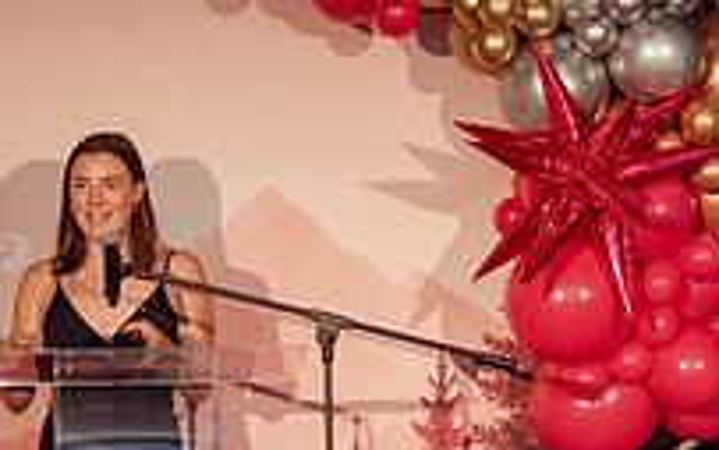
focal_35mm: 150
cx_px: 489
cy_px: 319
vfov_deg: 8.7
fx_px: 2940
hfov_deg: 13.9
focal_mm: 38
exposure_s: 1/320
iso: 3200
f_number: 4
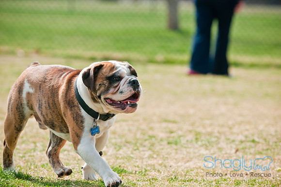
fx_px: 1812
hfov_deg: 8.9
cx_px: 140
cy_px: 94
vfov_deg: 5.9
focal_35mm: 232
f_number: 5
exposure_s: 1/800
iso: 200
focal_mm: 155
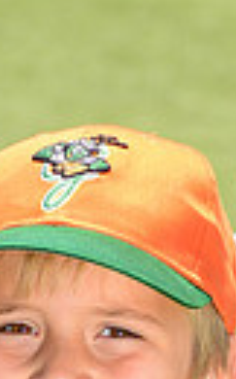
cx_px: 217
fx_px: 6353
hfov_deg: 2.1
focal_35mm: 616
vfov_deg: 3.4
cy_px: 583
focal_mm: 135
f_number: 11
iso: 250
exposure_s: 1/250
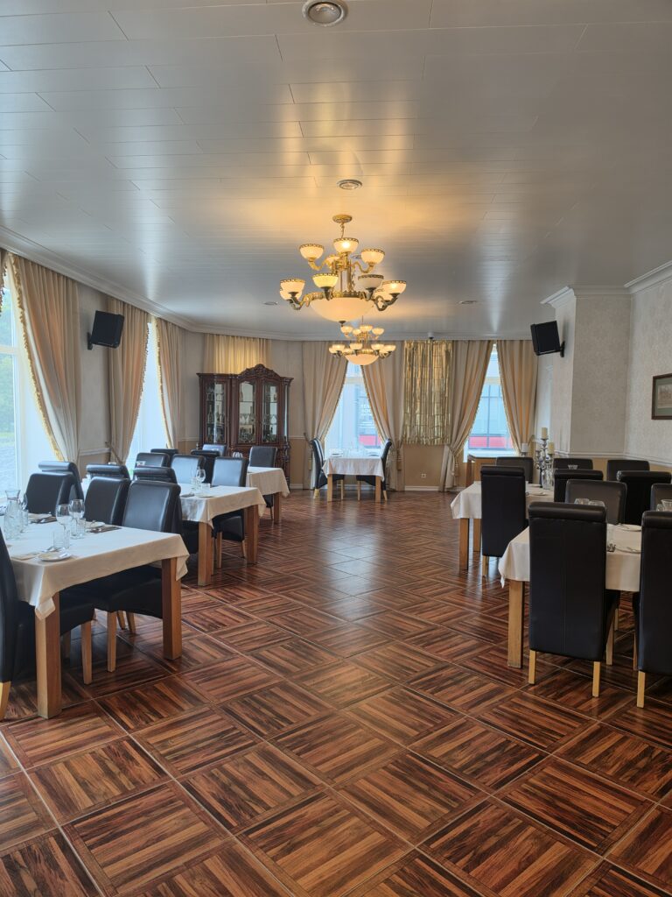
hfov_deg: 58.9
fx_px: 595
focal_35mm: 23
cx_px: 336
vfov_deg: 73.9
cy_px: 448
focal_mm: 6.5
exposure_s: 1/100
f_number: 1.4
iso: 40
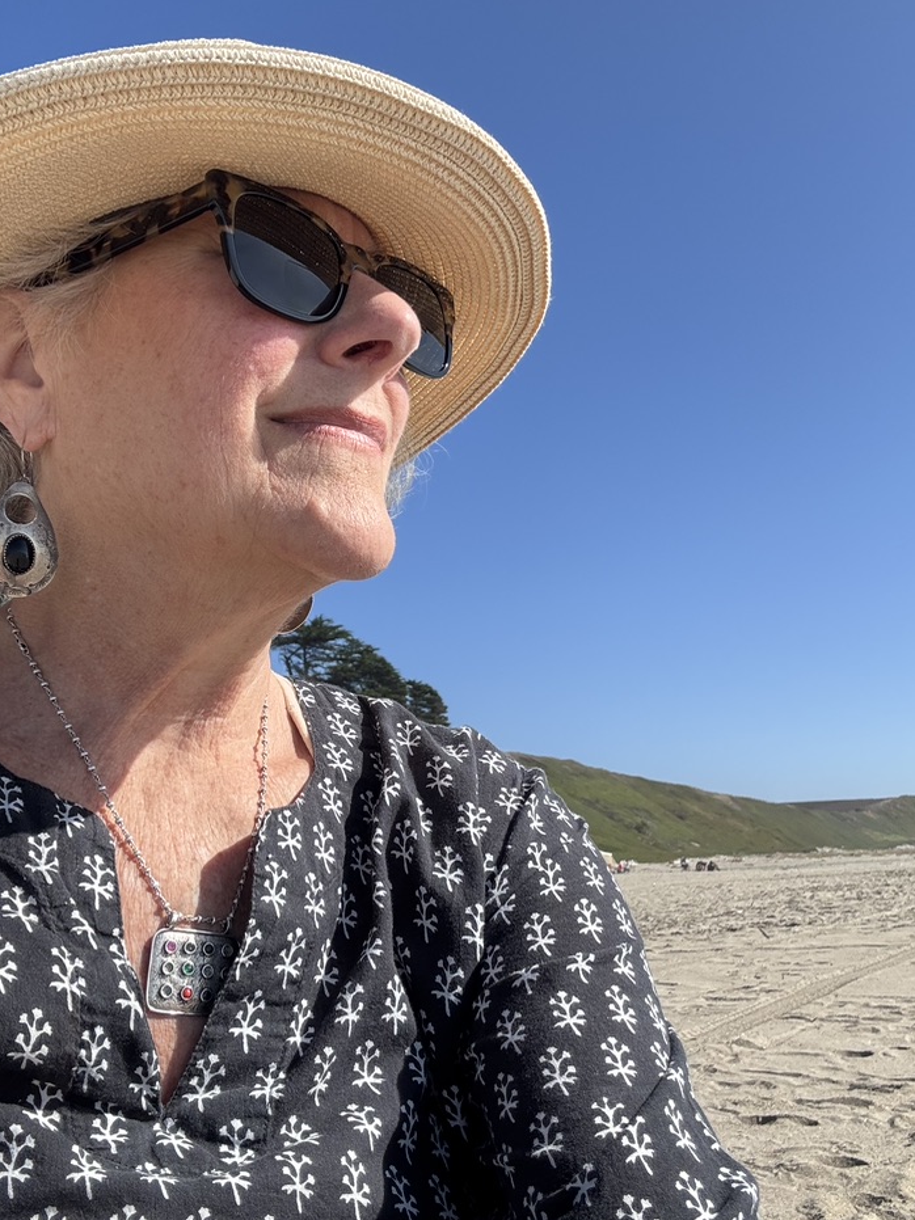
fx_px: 1163
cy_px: 582
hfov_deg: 42.9
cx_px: 440
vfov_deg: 55.3
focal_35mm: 33
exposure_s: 1/931
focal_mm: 2.69
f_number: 1.9
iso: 25
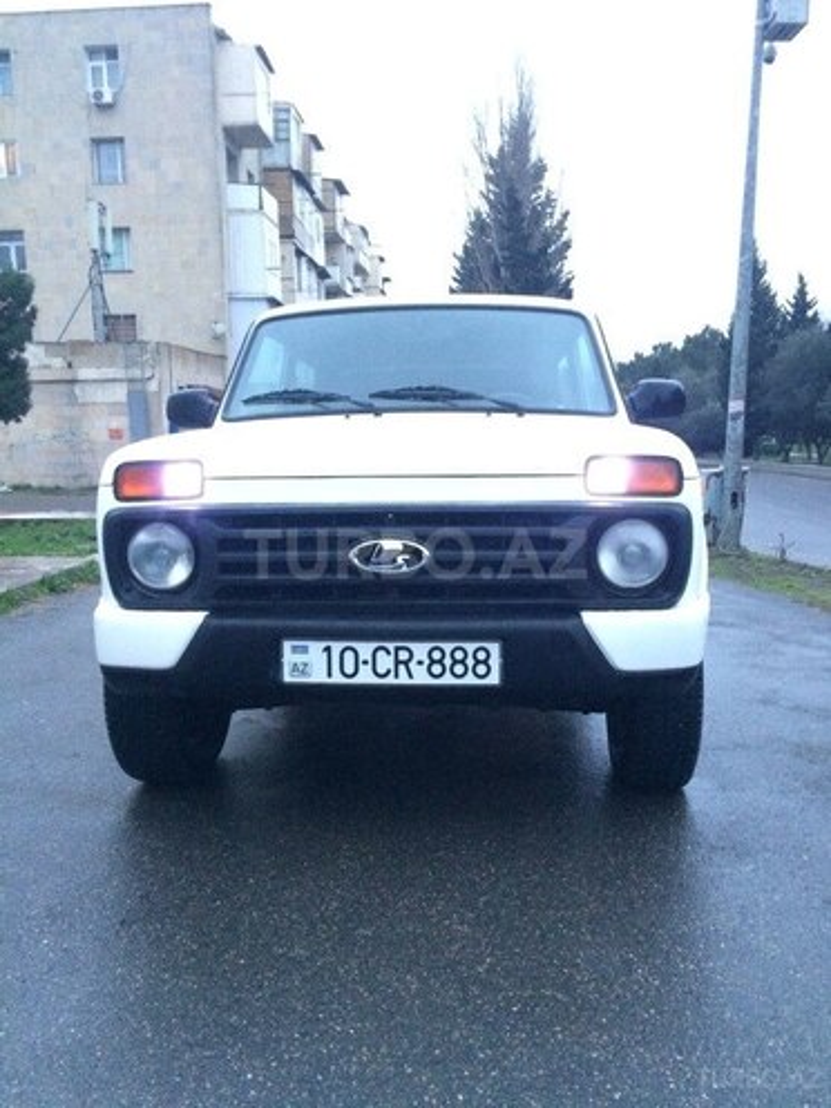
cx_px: 416
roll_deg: +0.5
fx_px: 928
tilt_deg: -10.9
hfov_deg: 48.2
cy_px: 554
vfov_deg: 61.7
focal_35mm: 29
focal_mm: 4.15
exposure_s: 1/17
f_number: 2.2
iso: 400
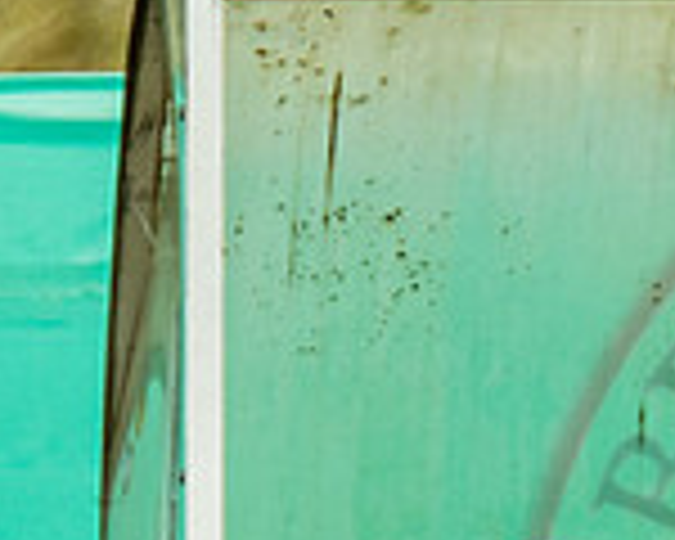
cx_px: 946
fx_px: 67584
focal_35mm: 3383
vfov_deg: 0.5
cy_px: 970
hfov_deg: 0.6
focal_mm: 420
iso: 400
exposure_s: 1/3200
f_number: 4
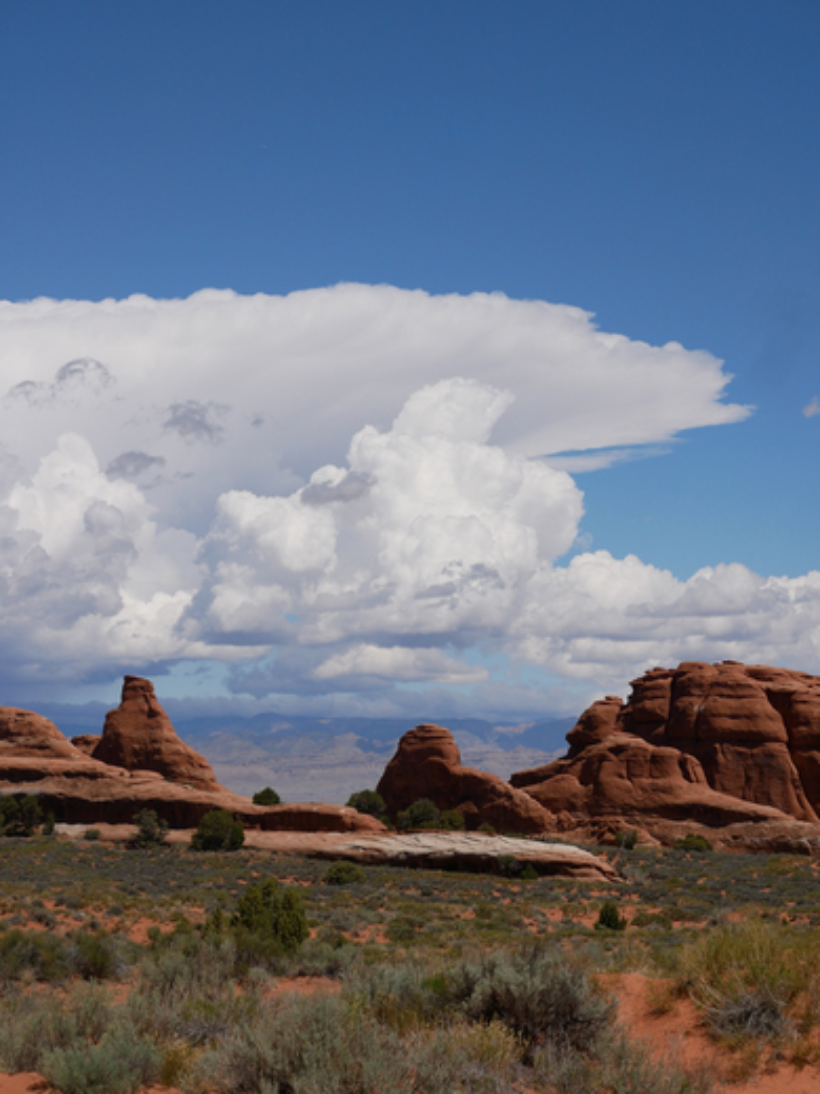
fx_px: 2843
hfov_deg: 16.4
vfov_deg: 21.8
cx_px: 410
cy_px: 547
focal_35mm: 90
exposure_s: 1/1000
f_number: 9
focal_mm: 45
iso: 200
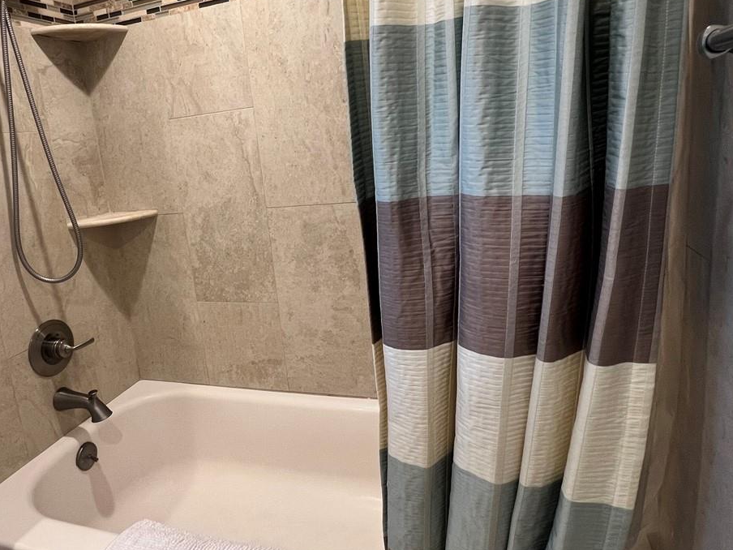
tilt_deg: -10.2
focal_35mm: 23
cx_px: 294
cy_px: 229
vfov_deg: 58.5
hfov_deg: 73.2
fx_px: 487
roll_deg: +7.0
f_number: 1.8
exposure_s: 1/60
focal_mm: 1.57
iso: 125
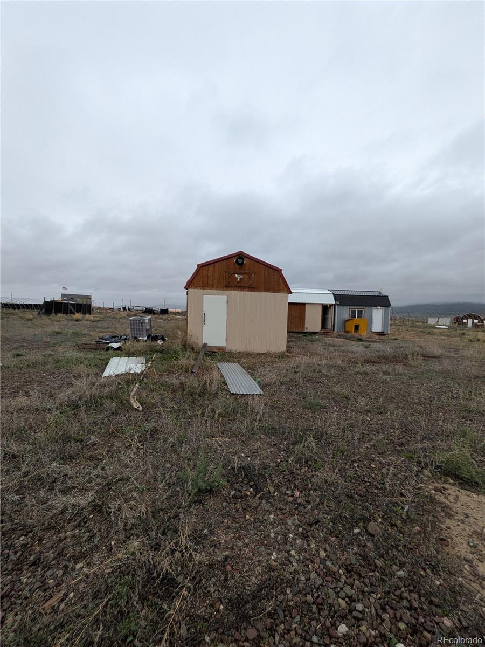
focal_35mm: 14
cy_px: 324
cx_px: 242
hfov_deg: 85.7
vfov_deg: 102.1
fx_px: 262
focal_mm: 1.83
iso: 51
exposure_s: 1/142
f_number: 2.2
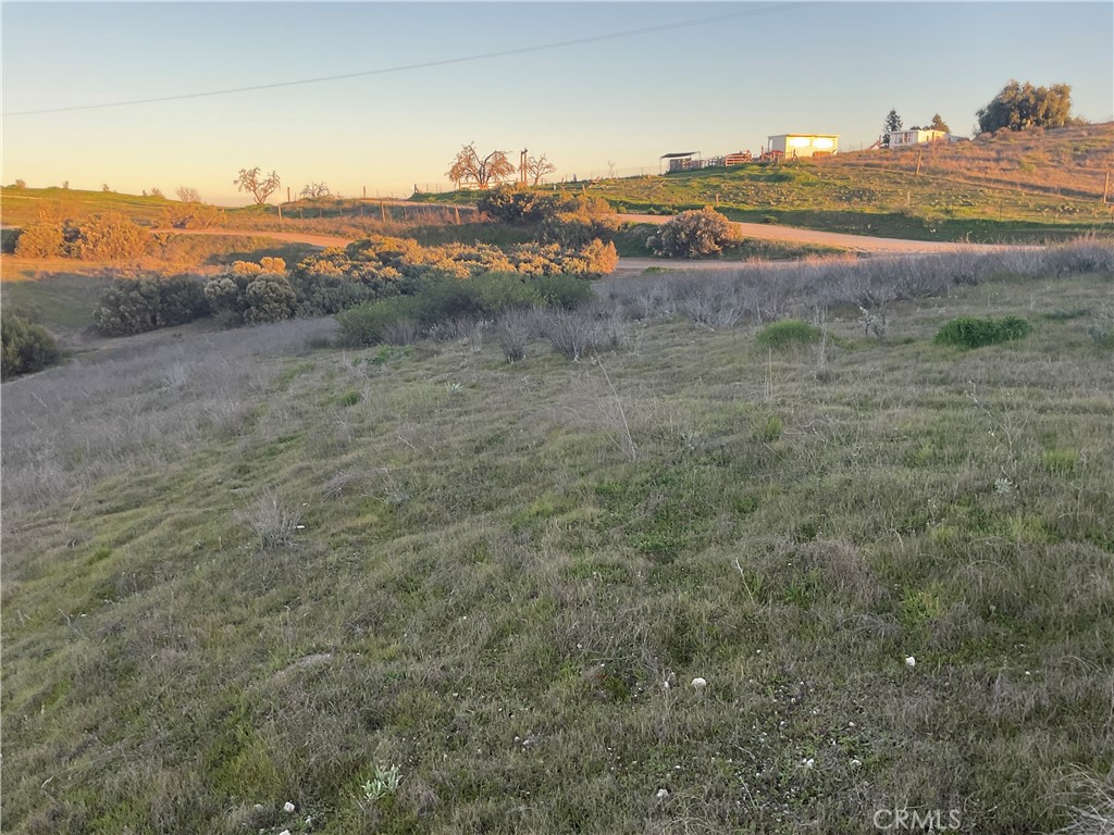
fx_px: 933
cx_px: 557
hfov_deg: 61.7
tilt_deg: -14.8
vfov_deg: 48.2
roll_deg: -1.2
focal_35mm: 29
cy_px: 418
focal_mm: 3
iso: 16
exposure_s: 1/174
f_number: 1.8
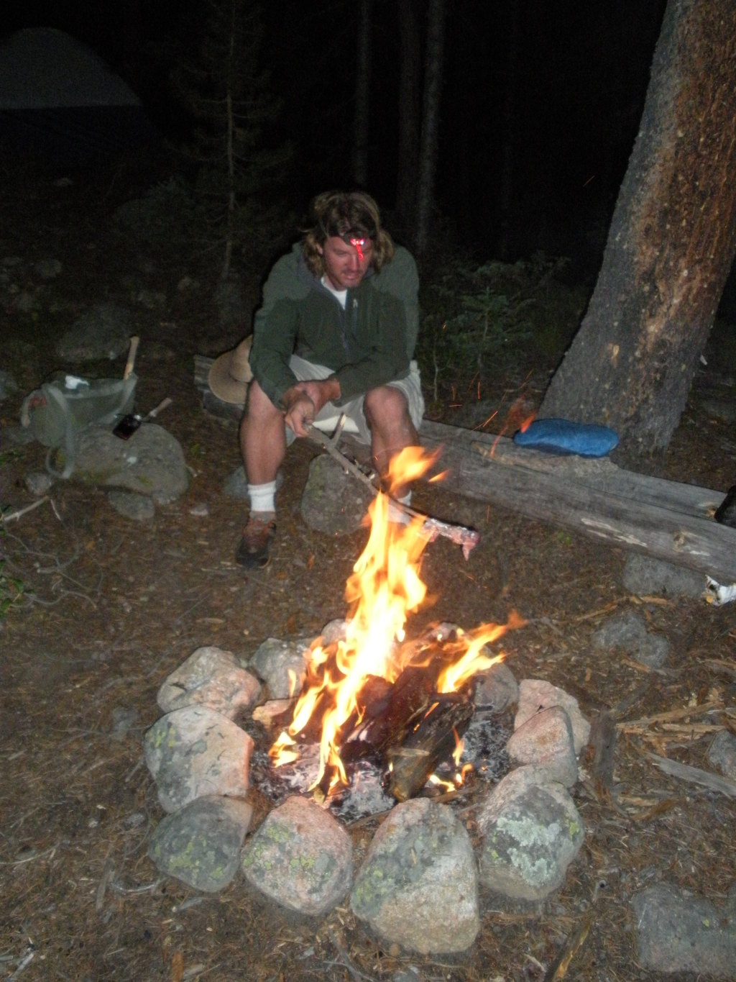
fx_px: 1020
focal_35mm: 36
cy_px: 491
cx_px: 368
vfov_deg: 51.4
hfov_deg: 39.7
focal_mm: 6.3
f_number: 3.5
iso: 503
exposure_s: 1/60
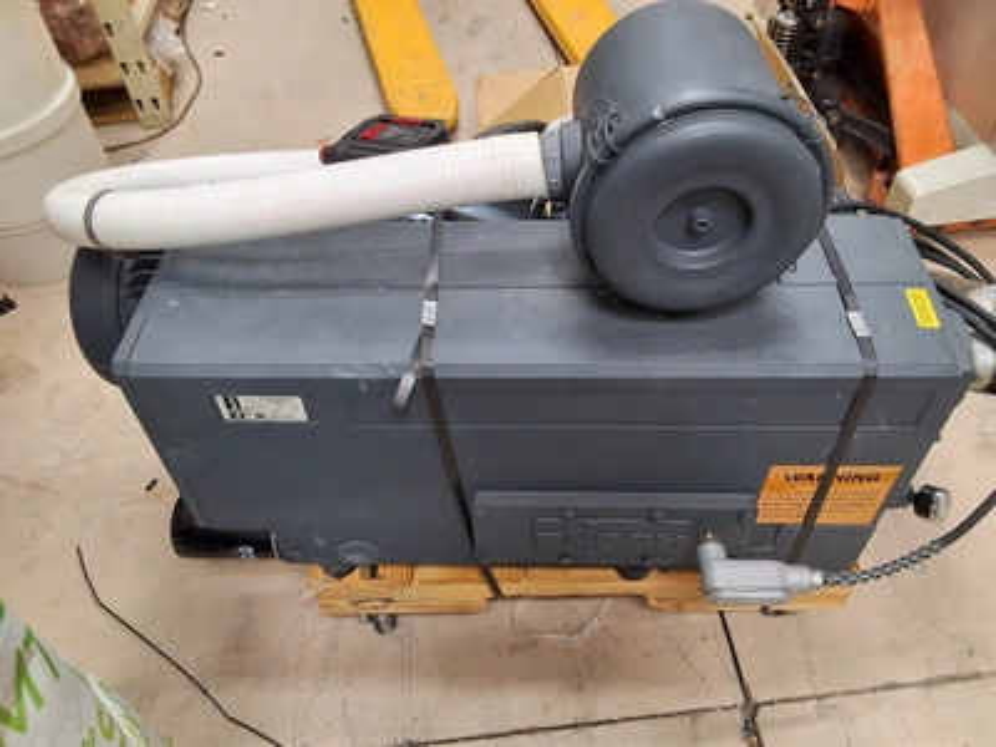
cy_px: 374
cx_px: 498
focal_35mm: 28
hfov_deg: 63.4
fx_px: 806
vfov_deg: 49.7
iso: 100
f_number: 1.9
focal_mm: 2.91
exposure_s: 1/40
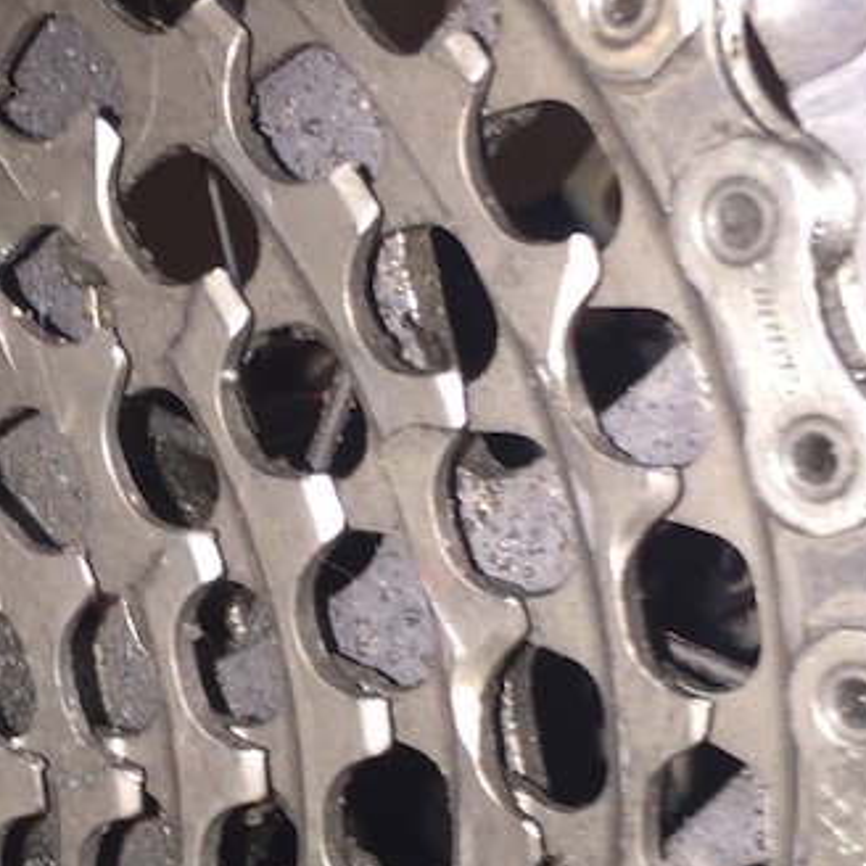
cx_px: 209
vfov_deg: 21.2
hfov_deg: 21.5
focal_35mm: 80
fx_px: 2264
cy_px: 771
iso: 32
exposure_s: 1/31
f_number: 2.2
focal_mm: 4.15
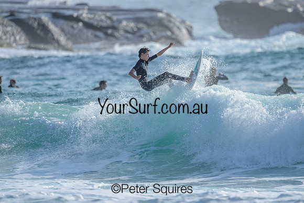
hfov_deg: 2.6
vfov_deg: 1.7
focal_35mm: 800
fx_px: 6757
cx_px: 152
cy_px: 102
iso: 200
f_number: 6.3
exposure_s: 1/2000
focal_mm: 800
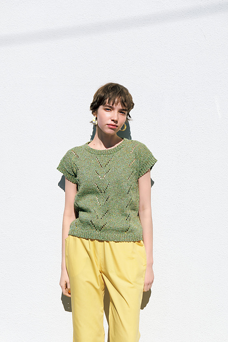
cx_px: 114
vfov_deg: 31.9
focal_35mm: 63
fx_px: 598
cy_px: 173
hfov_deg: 21.6
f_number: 5.6
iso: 50
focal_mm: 62
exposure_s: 1/640
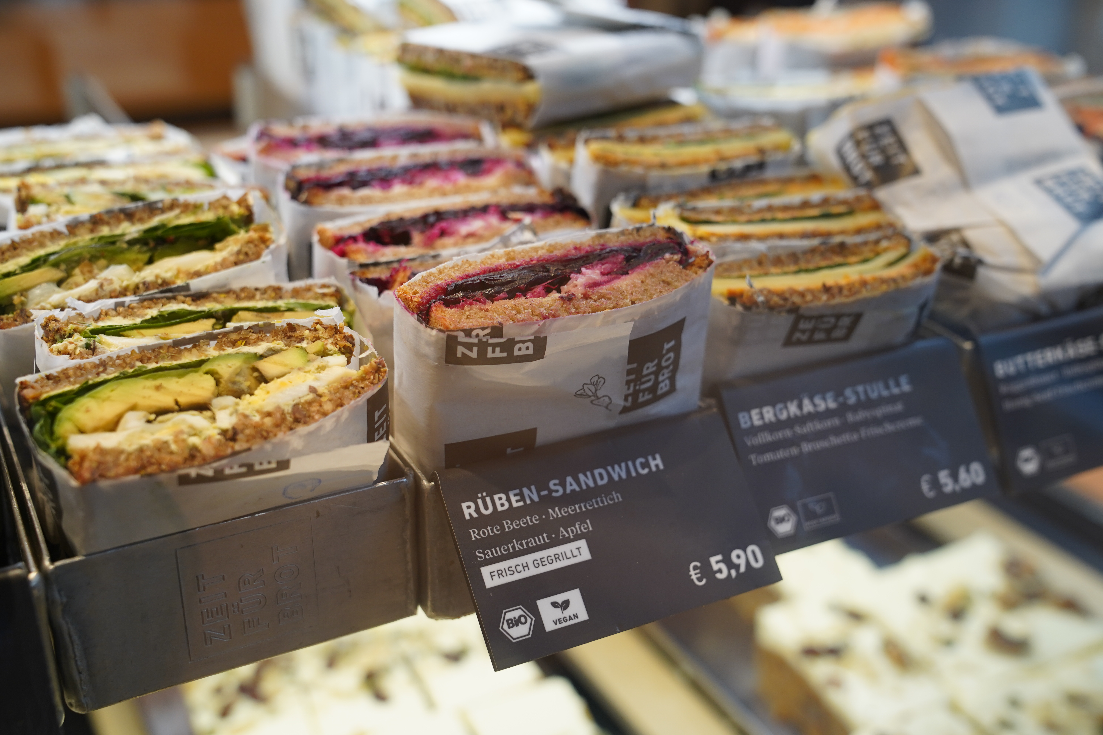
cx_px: 552
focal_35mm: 43
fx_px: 1317
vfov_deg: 31.2
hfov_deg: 45.4
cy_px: 368
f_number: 4
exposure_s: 1/160
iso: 640
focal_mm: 43
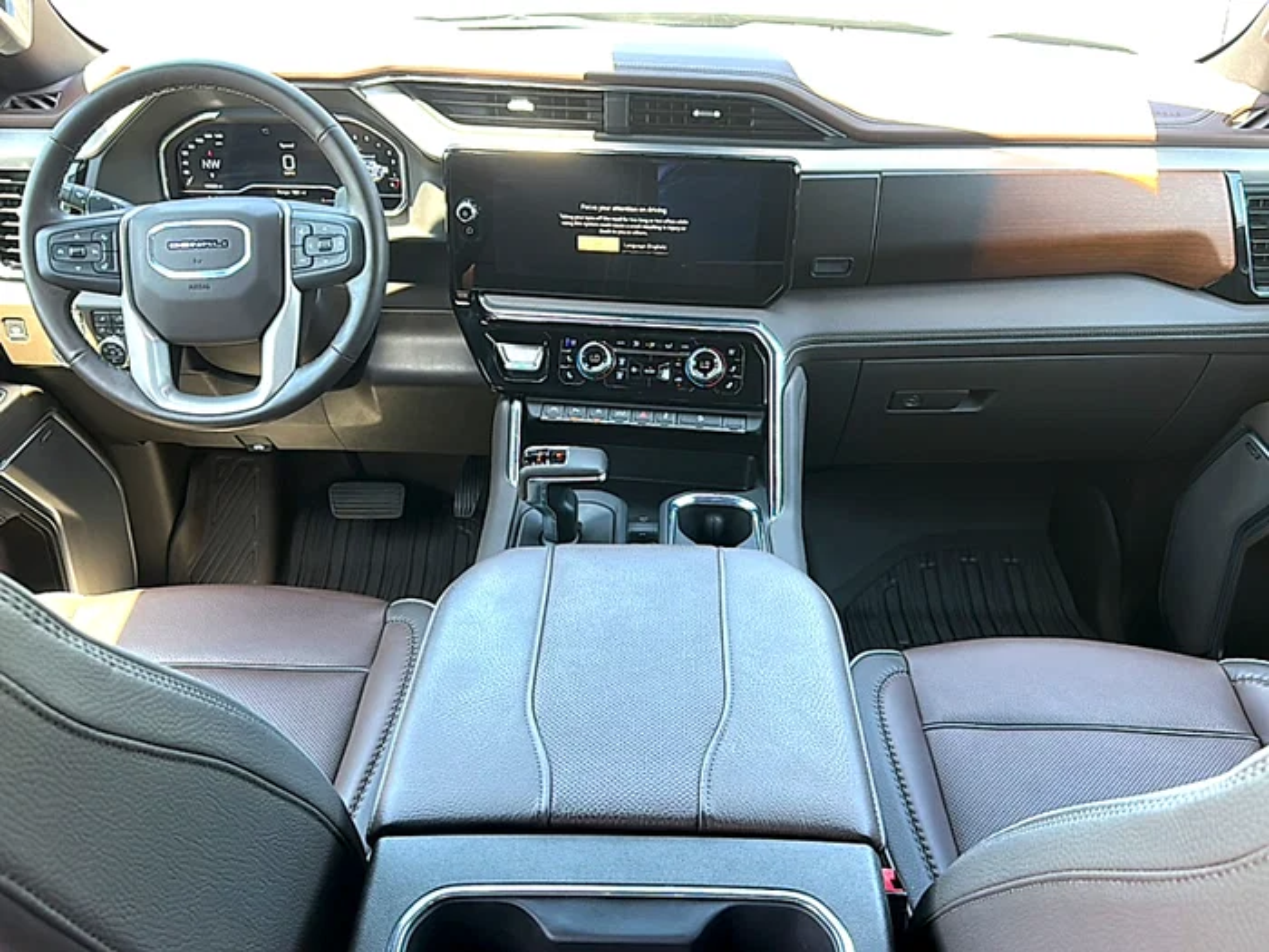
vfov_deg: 54.9
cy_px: 476
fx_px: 916
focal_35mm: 25
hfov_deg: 69.4
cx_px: 634
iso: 125
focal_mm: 6.86
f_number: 1.78
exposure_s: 1/100
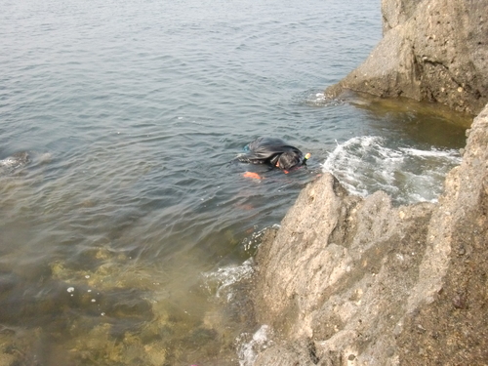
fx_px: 536
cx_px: 244
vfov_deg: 37.7
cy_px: 183
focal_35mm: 38
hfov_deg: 49.0
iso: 400
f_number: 8.9
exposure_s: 1/320
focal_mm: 6.66
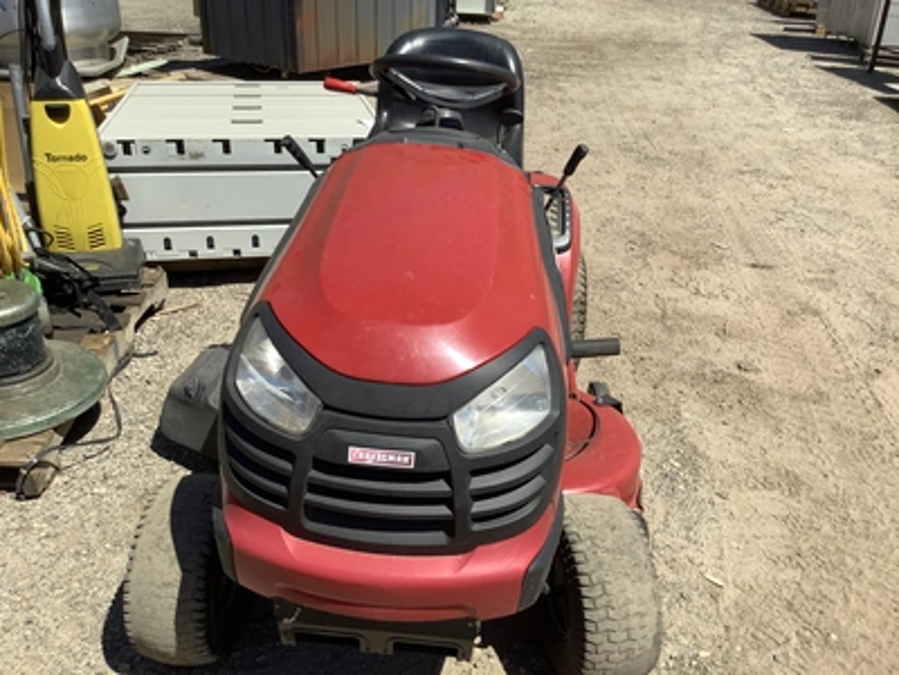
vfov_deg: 45.4
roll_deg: -0.4
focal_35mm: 31
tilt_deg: -25.0
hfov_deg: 58.4
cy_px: 338
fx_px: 805
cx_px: 450
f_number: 2.4
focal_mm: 3.3
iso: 25
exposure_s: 1/1431
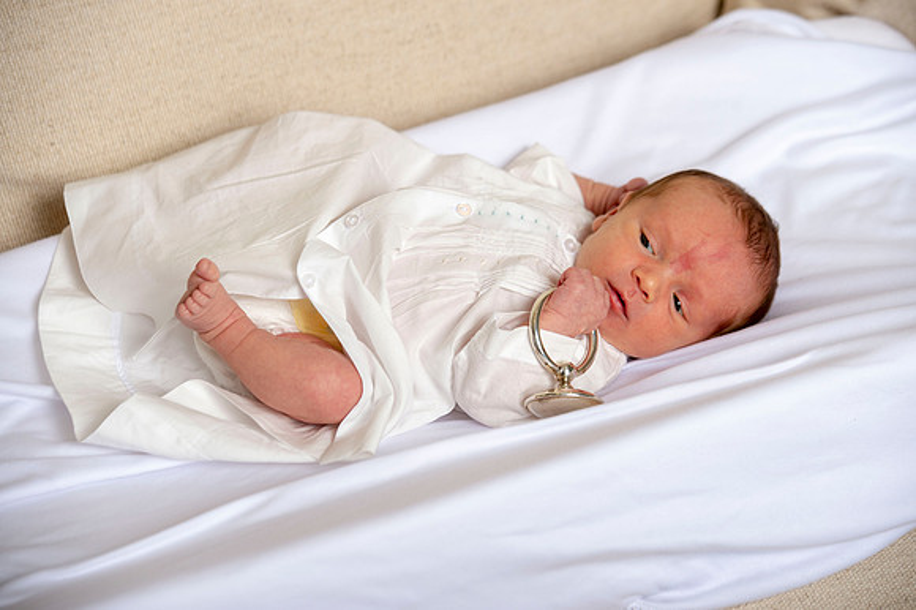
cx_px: 458
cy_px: 305
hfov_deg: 16.4
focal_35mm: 125
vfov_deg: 11.0
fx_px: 3179
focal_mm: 125
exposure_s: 1/160
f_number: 5.6
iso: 125
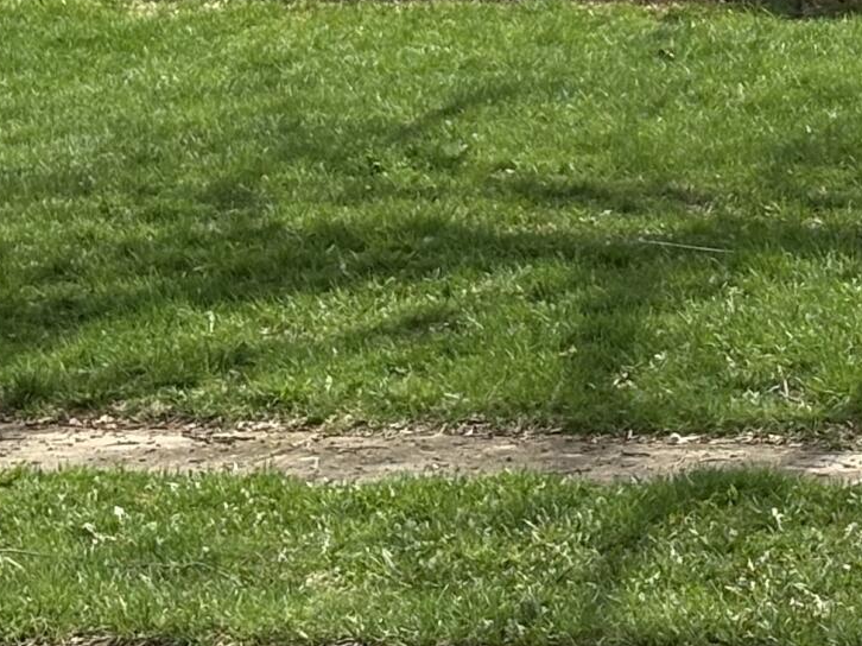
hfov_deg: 9.0
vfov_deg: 6.8
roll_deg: -1.6
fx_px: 5352
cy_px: -363
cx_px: 1156
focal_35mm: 215
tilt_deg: +1.2
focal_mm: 5.96
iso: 32
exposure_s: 1/1848
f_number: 1.6
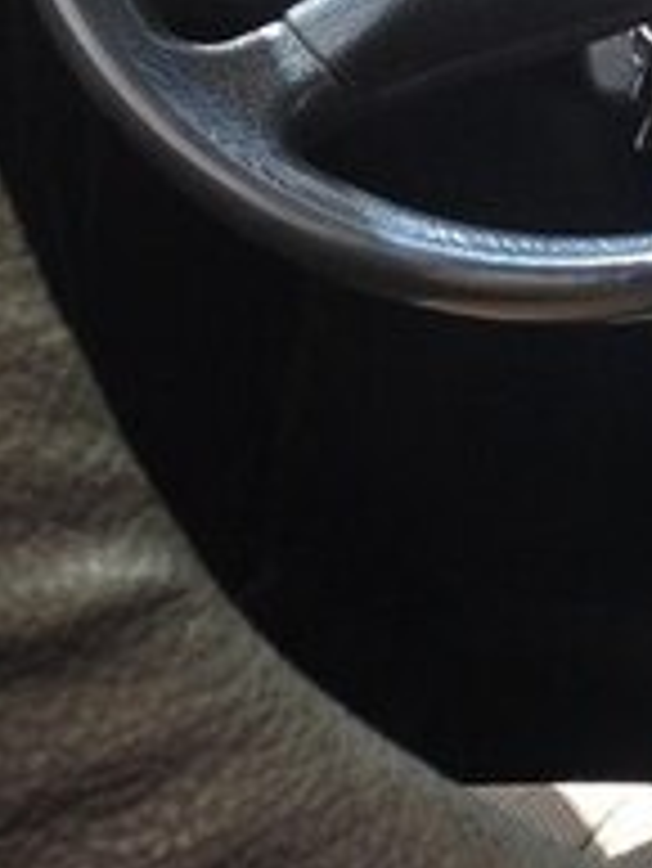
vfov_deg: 17.4
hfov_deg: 11.3
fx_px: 2835
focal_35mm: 113
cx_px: 1479
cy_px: 335
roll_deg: -2.1
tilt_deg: -22.8
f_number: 2.4
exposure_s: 1/120
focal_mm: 4.12
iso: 80
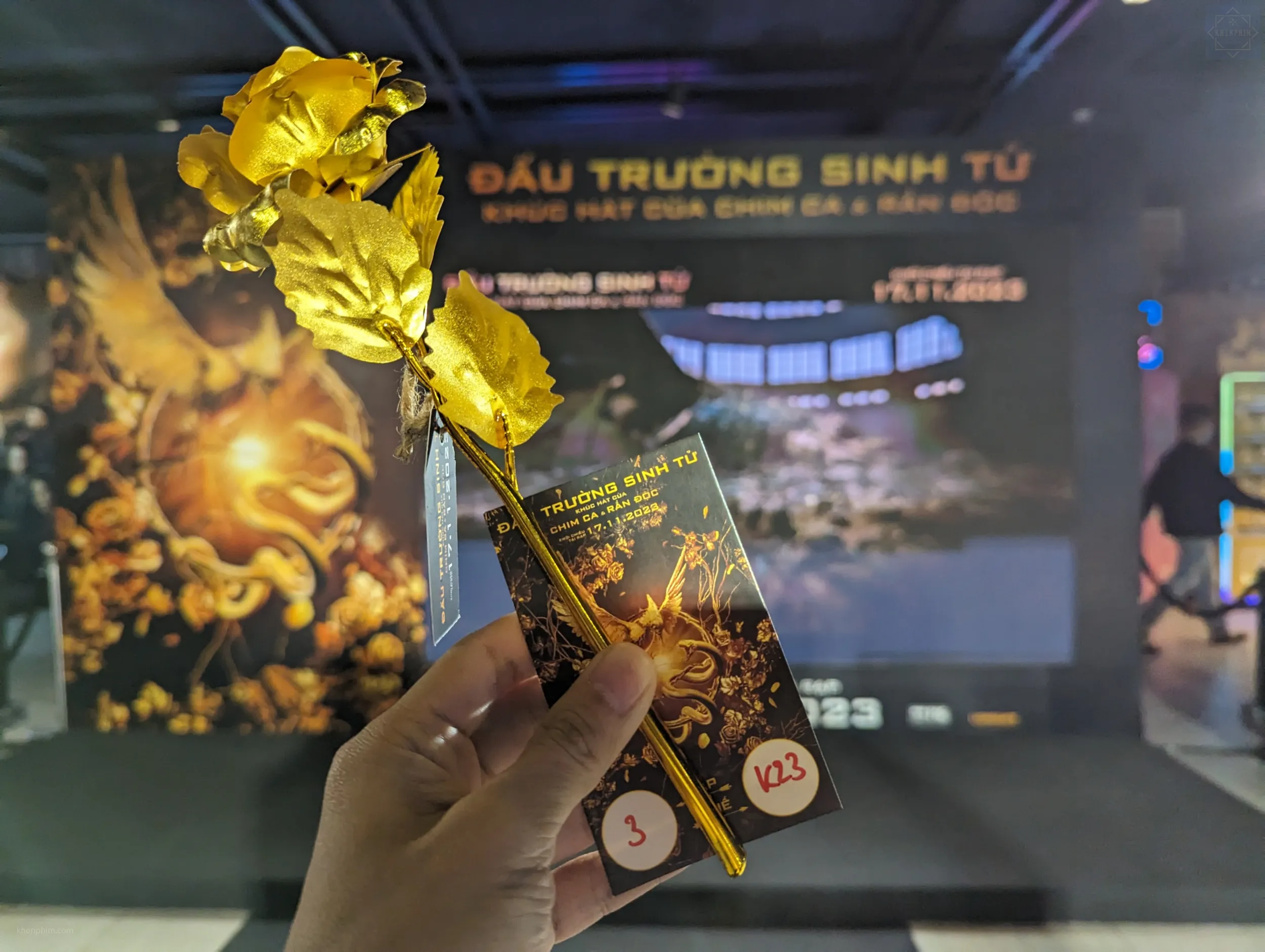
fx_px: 878
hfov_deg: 71.5
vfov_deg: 56.9
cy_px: 476
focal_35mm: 24
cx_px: 632
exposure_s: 1/636
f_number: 1.85
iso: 661
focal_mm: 6.81
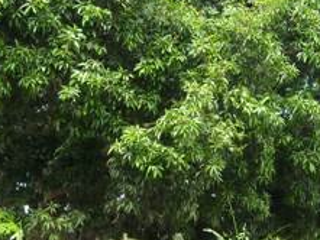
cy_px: 228
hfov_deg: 27.3
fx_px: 657
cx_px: 188
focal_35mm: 71
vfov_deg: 20.2
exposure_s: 1/250
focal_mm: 5.7
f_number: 2.8
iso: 161
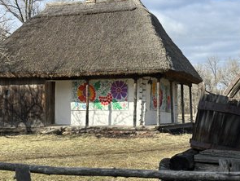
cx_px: 107
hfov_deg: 29.8
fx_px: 451
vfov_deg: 22.6
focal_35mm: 65
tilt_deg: +2.2
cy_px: 88
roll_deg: +0.4
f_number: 1.78
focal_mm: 6.86
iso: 64
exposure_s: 1/1517
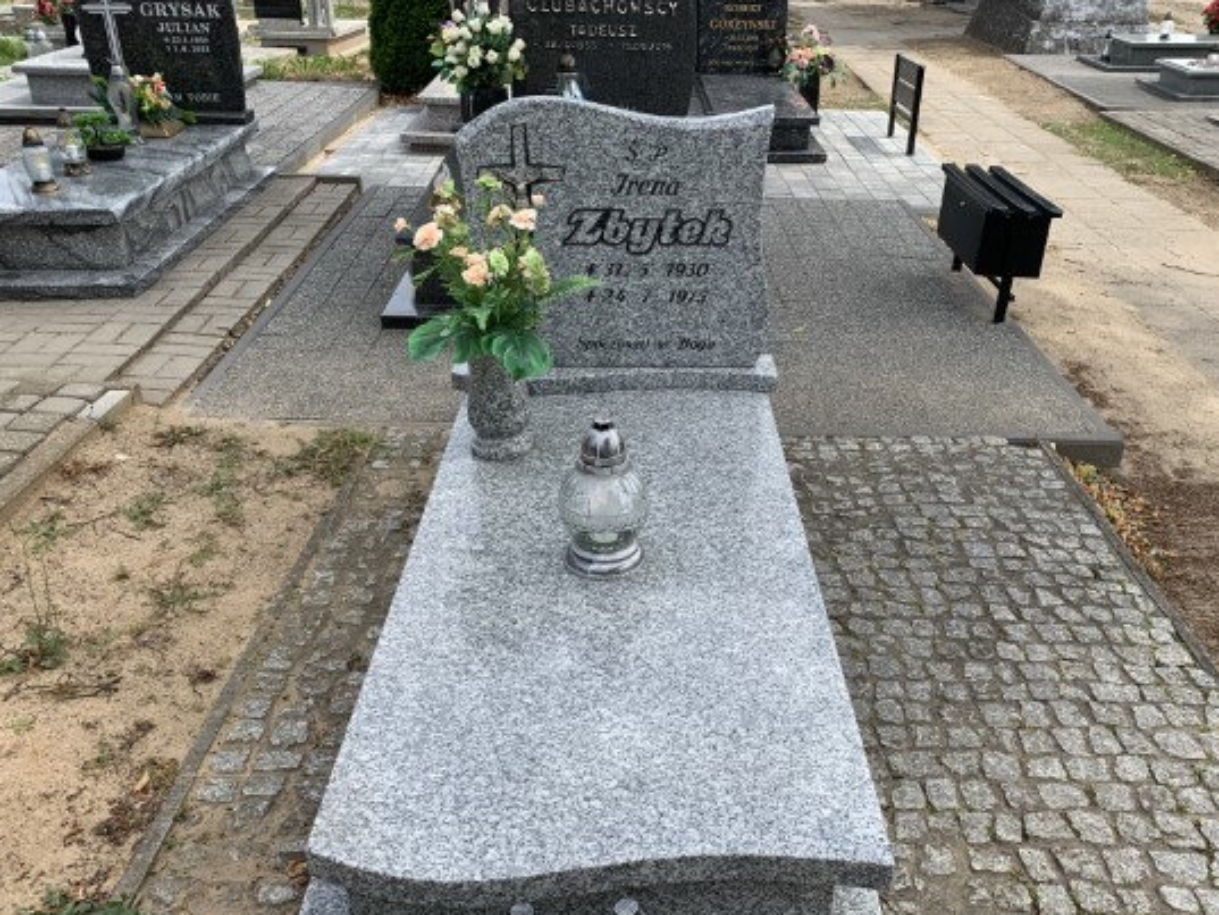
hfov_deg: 58.2
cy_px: 506
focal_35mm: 31
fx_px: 1092
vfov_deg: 45.4
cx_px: 672
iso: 25
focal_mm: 4.25
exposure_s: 1/1282
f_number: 1.8
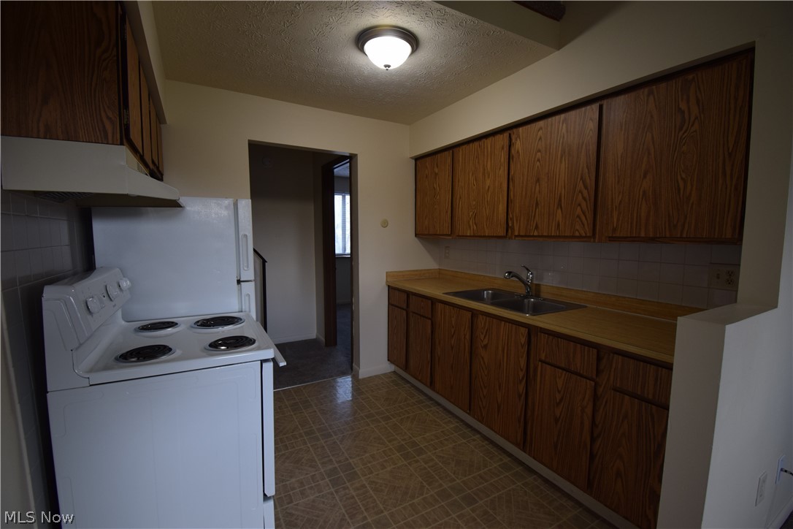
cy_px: 264
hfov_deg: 100.4
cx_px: 396
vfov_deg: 77.3
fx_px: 330
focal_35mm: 15
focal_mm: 10
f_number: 4.5
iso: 400
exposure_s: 1/60
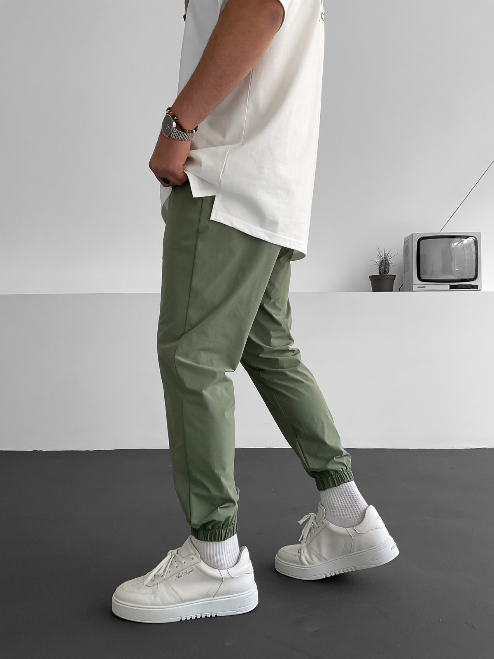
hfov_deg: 48.2
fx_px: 552
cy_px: 330
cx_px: 247
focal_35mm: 29
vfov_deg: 61.7
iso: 25
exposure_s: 1/120
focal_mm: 3
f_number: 1.8
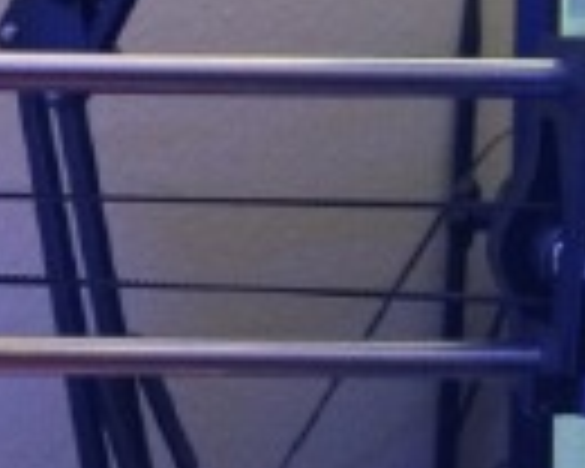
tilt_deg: -10.1
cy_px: 288
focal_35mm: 116
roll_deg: -0.4
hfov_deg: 15.6
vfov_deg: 13.3
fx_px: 2008
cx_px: -227
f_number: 2.2
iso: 250
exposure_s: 1/15
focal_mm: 4.15
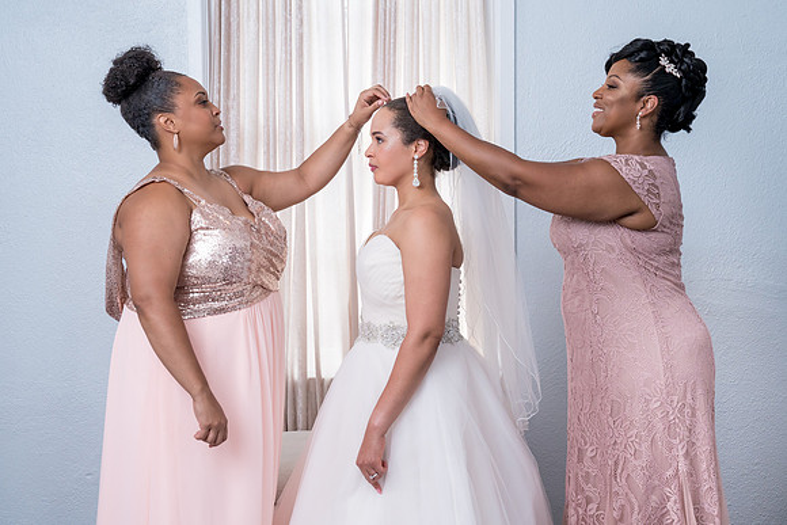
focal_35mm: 51
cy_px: 250
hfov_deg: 38.9
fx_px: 1116
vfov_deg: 26.5
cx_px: 390
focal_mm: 46
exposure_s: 1/160
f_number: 6.3
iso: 1250
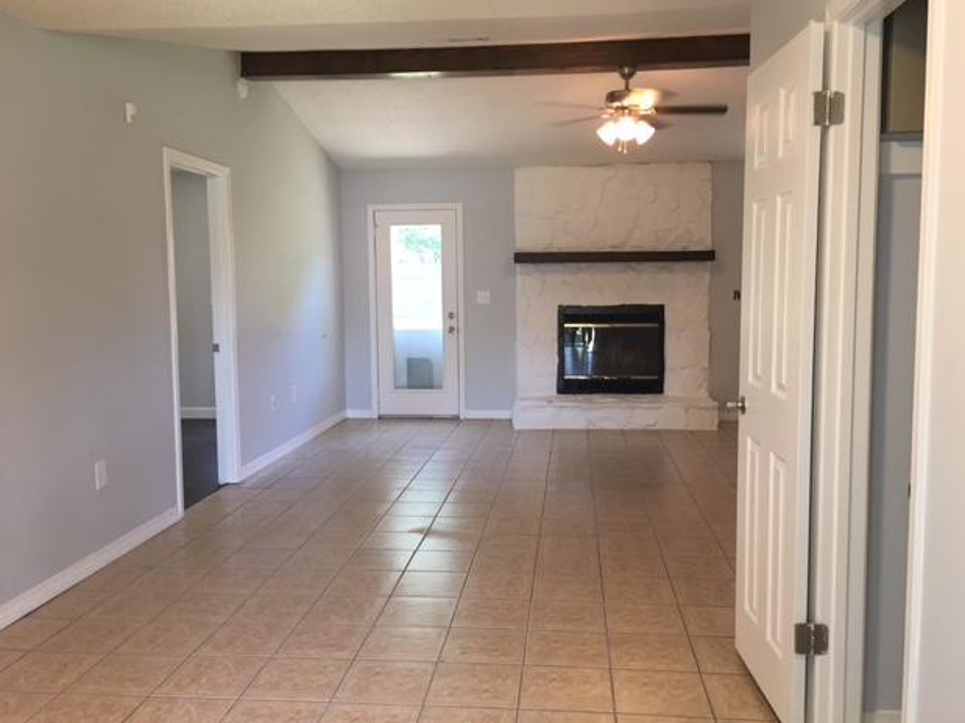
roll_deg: +2.0
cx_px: 496
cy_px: 352
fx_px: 836
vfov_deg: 46.8
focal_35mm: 30
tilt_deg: -4.8
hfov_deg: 60.0
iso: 80
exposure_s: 1/30
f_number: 2.2
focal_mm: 4.15
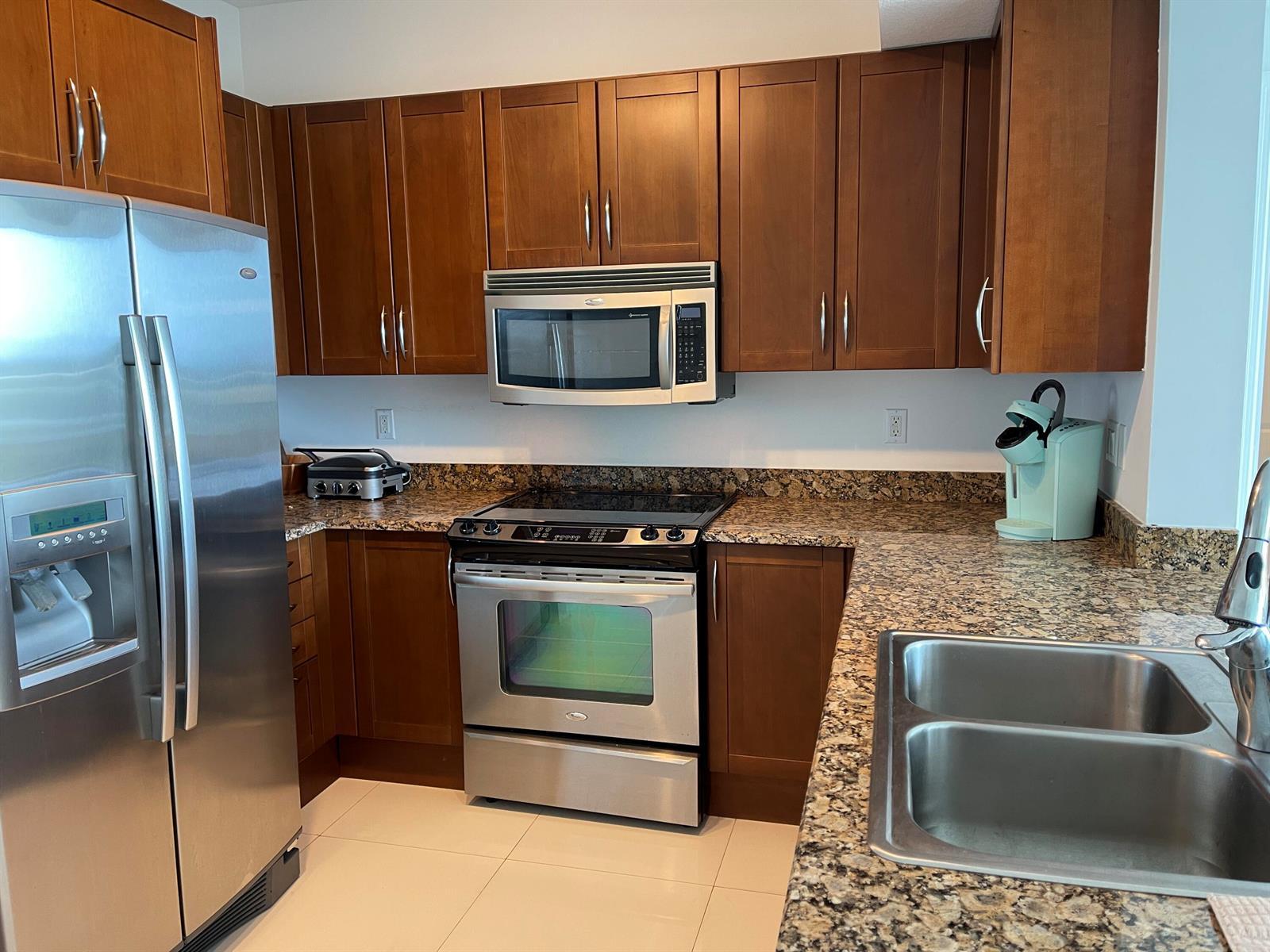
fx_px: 917
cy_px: 476
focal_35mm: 25
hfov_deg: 69.4
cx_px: 635
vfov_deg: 54.9
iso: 200
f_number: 1.6
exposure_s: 1/60
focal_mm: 5.1
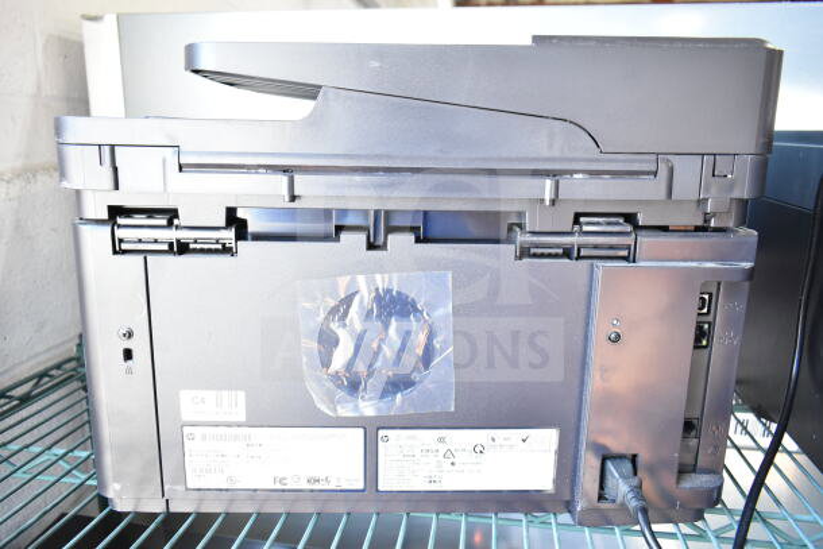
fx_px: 617
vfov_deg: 48.0
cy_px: 274
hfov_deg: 67.4
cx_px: 412
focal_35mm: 27
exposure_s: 1/80
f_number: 4.5
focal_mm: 18
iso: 1600
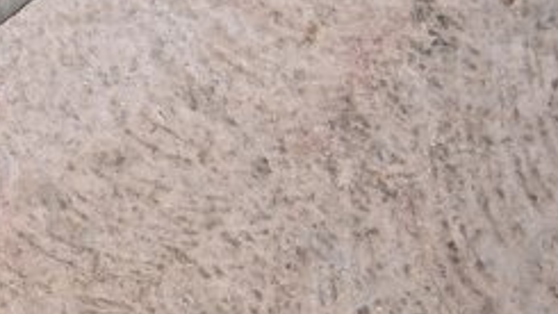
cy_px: -389
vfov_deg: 7.3
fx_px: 2336
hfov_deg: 11.5
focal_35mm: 158
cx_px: -738
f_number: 4
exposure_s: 1/250
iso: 220
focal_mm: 20.5
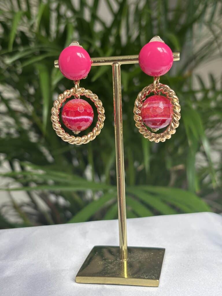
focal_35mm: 52
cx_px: 111
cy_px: 148
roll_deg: +1.1
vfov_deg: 36.8
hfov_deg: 28.0
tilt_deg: -10.0
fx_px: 445
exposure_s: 1/193
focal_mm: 5.96
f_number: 1.6
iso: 32
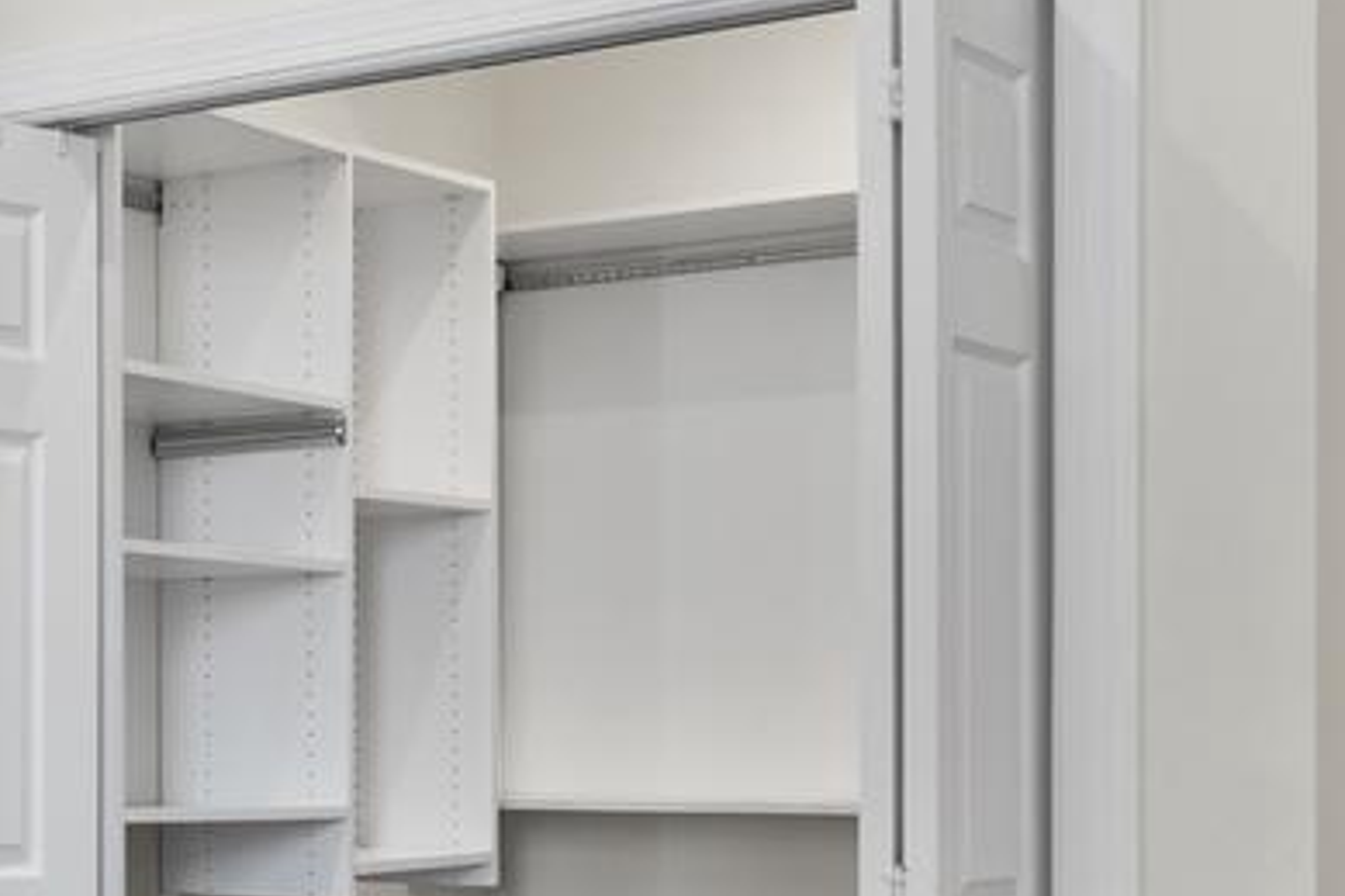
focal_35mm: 80
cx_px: -228
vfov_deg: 16.9
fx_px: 2970
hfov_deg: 23.5
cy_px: 797
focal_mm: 15.1
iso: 100
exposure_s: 1/4
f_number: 8
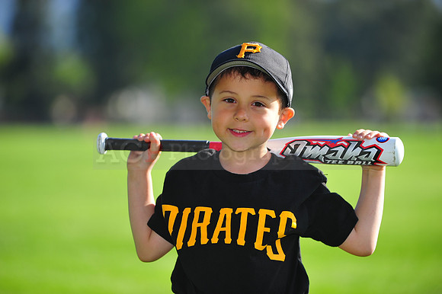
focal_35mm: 200
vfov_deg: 6.9
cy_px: 147
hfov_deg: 10.3
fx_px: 2454
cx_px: 221
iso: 200
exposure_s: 1/800
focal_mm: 200
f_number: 4
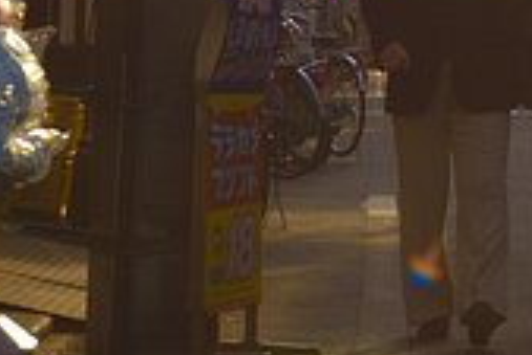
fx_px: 3490
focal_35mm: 236
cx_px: 658
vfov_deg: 5.8
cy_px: -165
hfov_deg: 8.6
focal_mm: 46
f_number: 5.6
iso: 100
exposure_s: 1/250
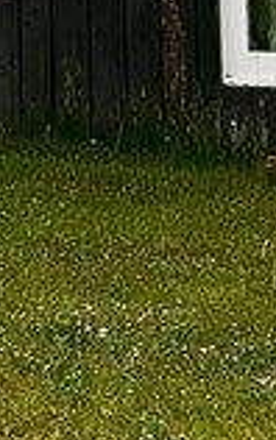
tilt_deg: +2.3
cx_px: -251
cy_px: -173
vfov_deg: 11.3
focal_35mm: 179
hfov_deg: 7.1
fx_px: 2150
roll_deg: +2.5
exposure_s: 1/1698
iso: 50
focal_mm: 5.7
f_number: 1.5
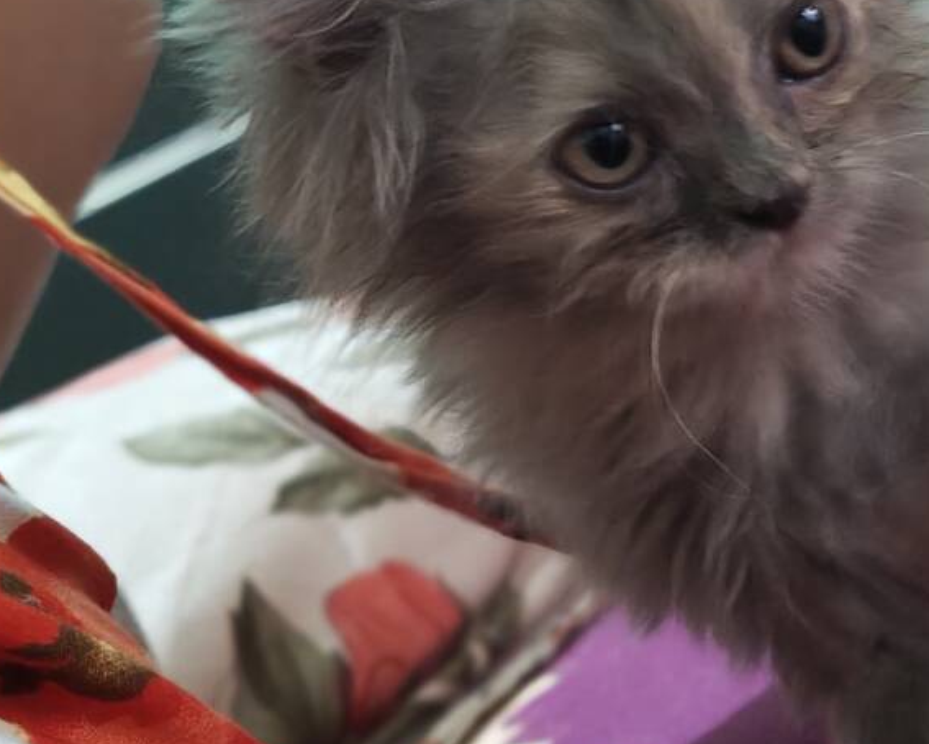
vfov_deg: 17.8
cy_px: 198
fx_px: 2365
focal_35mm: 86
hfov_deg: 22.0
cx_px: 719
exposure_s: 1/25
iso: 2947
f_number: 1.88
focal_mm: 5.56
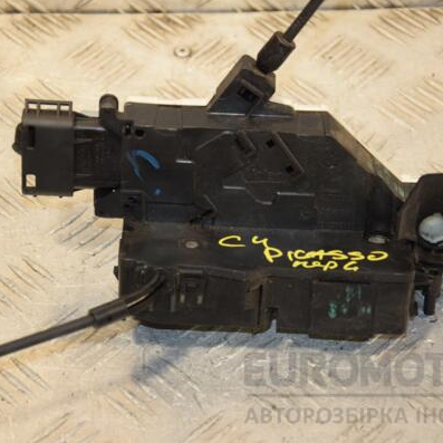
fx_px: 1955
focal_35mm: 135
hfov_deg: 12.9
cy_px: 221
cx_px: 223
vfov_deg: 12.9
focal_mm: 70
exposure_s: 1/160
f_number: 5.3
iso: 800
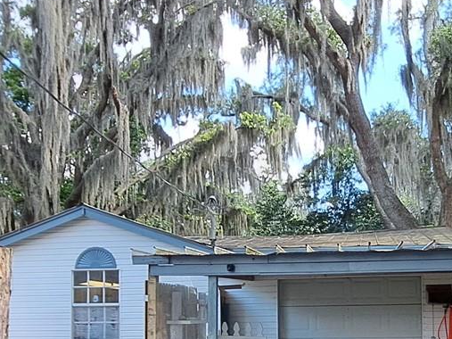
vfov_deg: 33.6
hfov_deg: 45.1
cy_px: 294
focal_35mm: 41
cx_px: 299
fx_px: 535
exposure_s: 1/120
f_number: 2.2
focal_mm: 1.74
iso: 50
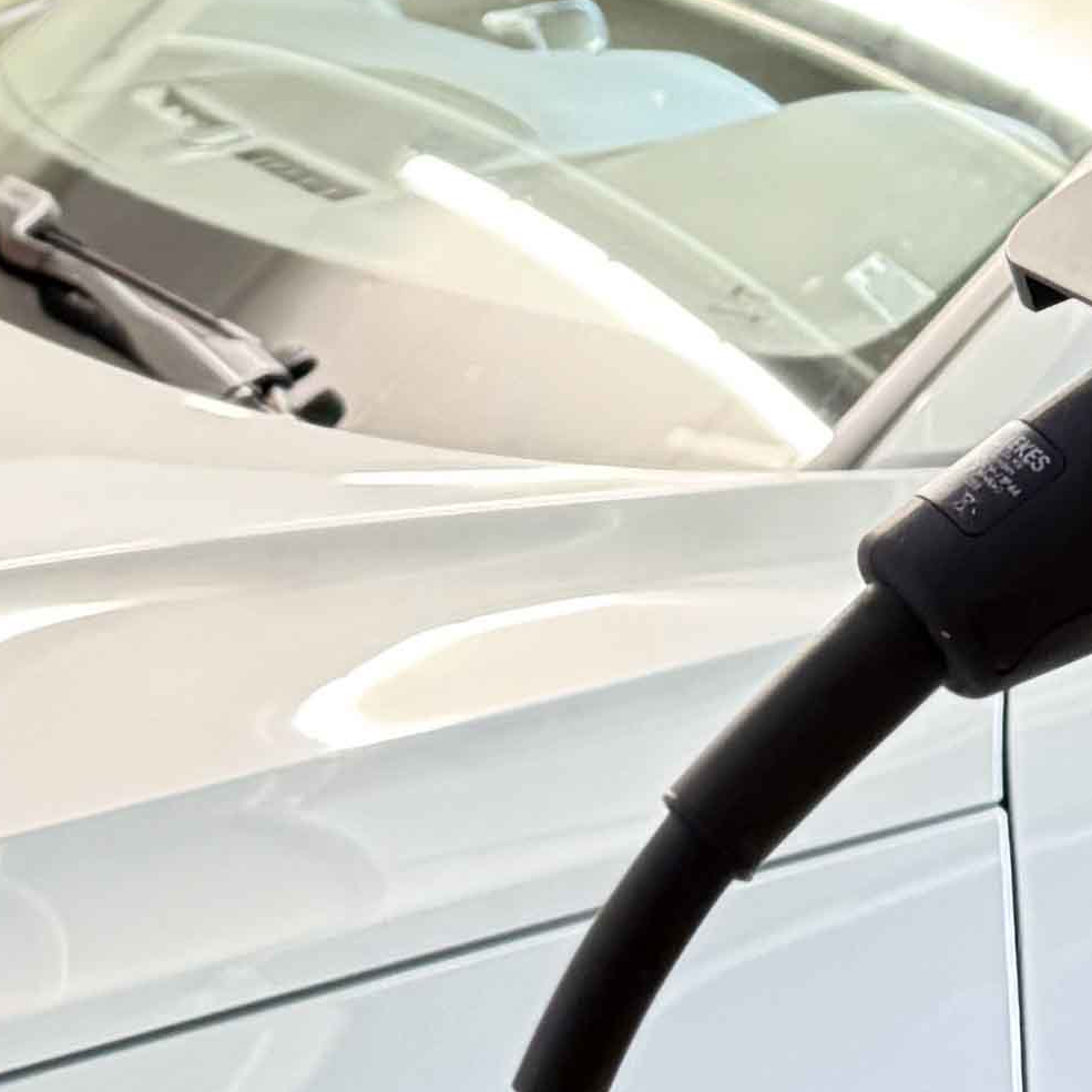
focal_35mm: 123
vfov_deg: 13.5
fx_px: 4390
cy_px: -449
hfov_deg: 13.3
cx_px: 1673
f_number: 1.78
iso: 800
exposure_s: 1/25
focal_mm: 6.76
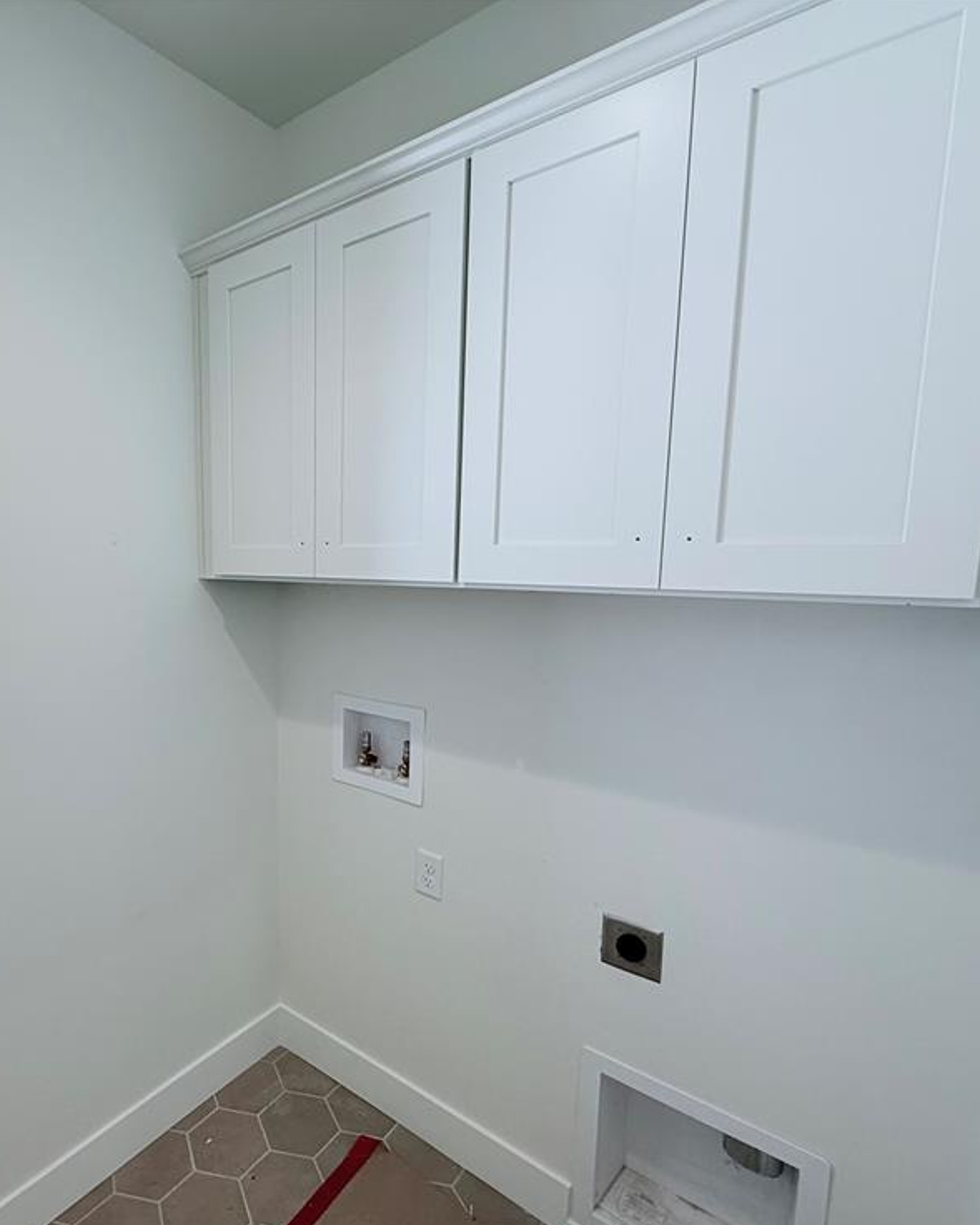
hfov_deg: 67.5
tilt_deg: -7.2
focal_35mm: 19
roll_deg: +0.0
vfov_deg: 83.2
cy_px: 635
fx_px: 689
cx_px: 276
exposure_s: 1/120
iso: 100
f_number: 2.2
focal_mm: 2.22
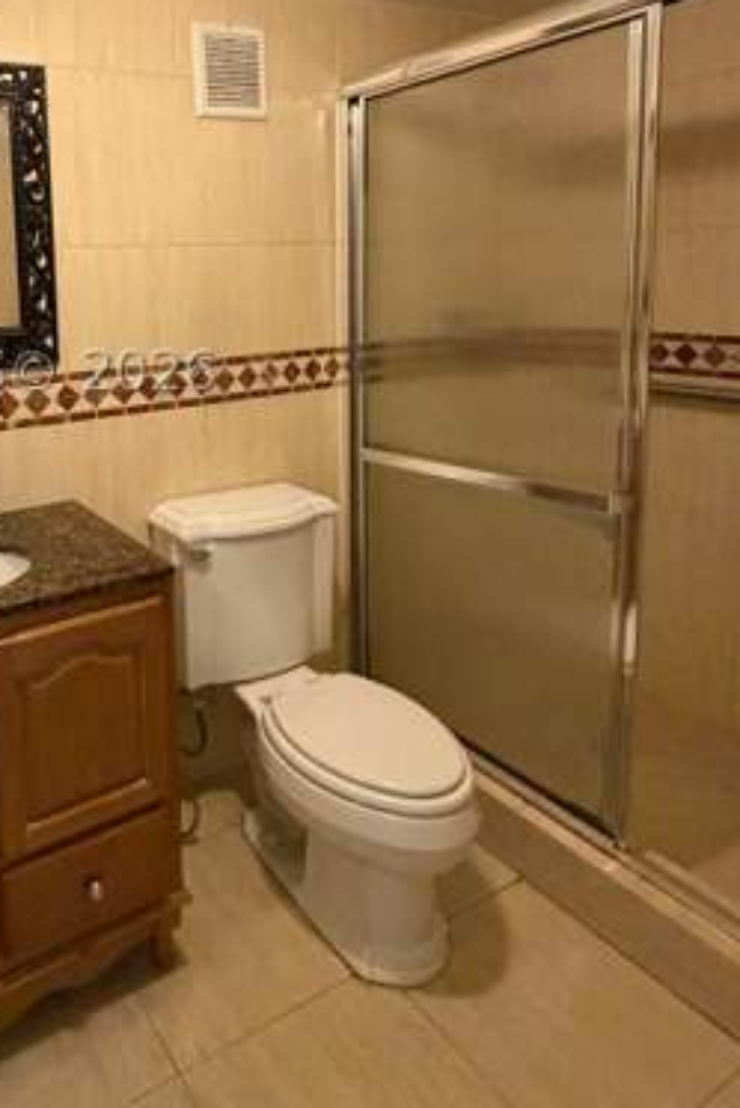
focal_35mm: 25
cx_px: 146
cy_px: 371
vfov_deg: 69.5
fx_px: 770
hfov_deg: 48.4
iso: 500
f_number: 2.2
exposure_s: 1/60
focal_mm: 2.22
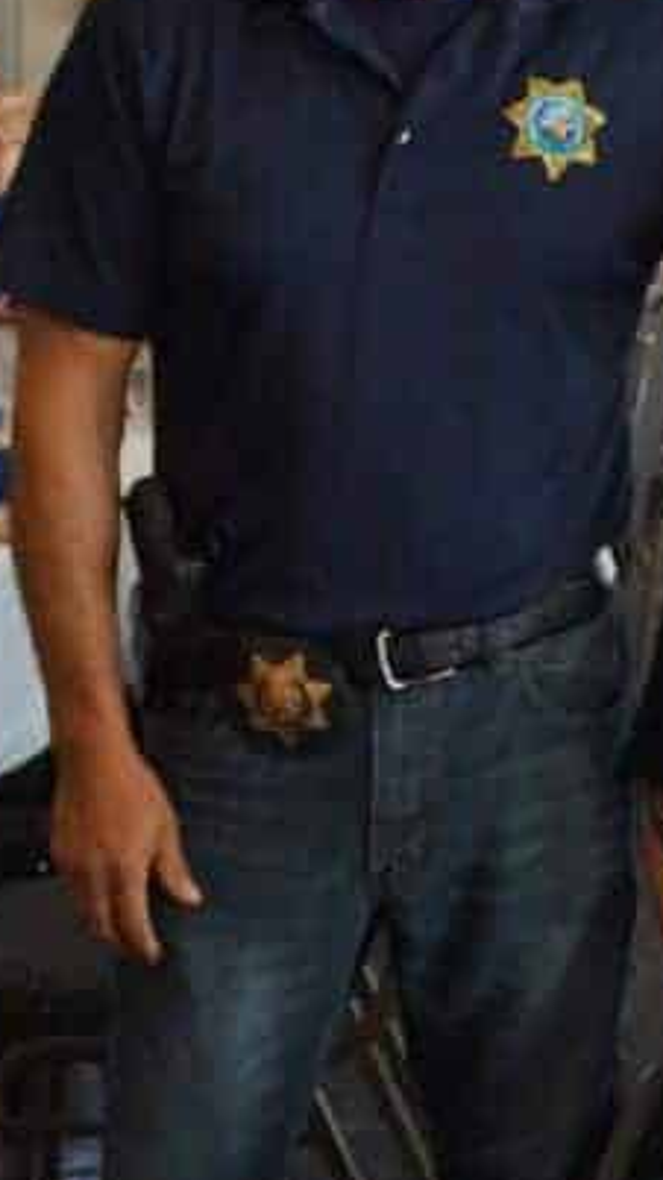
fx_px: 3002
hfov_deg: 12.6
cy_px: 534
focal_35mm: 96
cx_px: 472
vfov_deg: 22.2
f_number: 4
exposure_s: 1/160
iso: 2000
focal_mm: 24
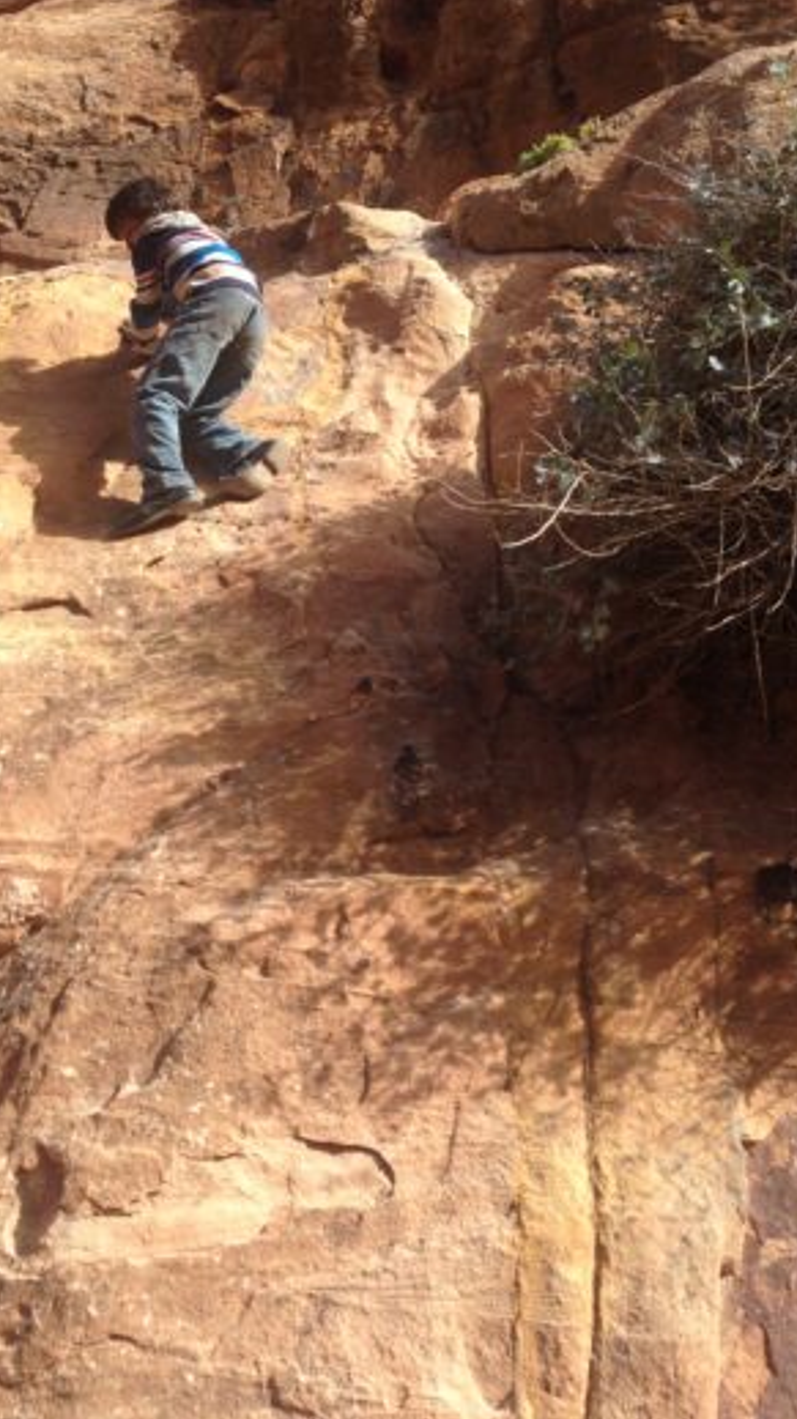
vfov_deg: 54.0
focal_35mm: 37
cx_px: 263
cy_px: 705
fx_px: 1391
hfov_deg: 31.7
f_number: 2.4
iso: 50
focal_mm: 4.12
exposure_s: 1/903
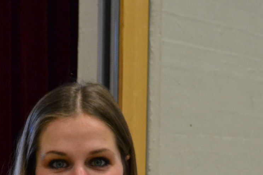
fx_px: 723
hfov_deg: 20.6
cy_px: 224
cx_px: 102
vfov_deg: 13.3
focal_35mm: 99
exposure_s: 1/60
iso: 2200
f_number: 4
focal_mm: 24
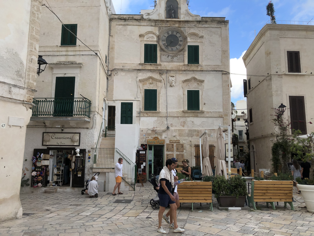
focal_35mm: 28
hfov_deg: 63.4
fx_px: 254
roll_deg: +0.4
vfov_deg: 49.7
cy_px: 118
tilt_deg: +7.9
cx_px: 157
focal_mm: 4
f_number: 1.8
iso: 20
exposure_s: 1/787
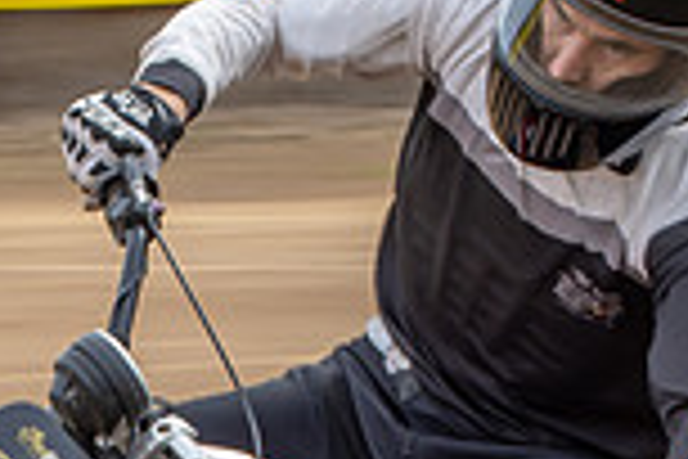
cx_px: -62
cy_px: 480
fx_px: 10472
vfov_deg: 2.5
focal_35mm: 548
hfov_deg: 3.8
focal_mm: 82
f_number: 14
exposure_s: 1/100
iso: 320
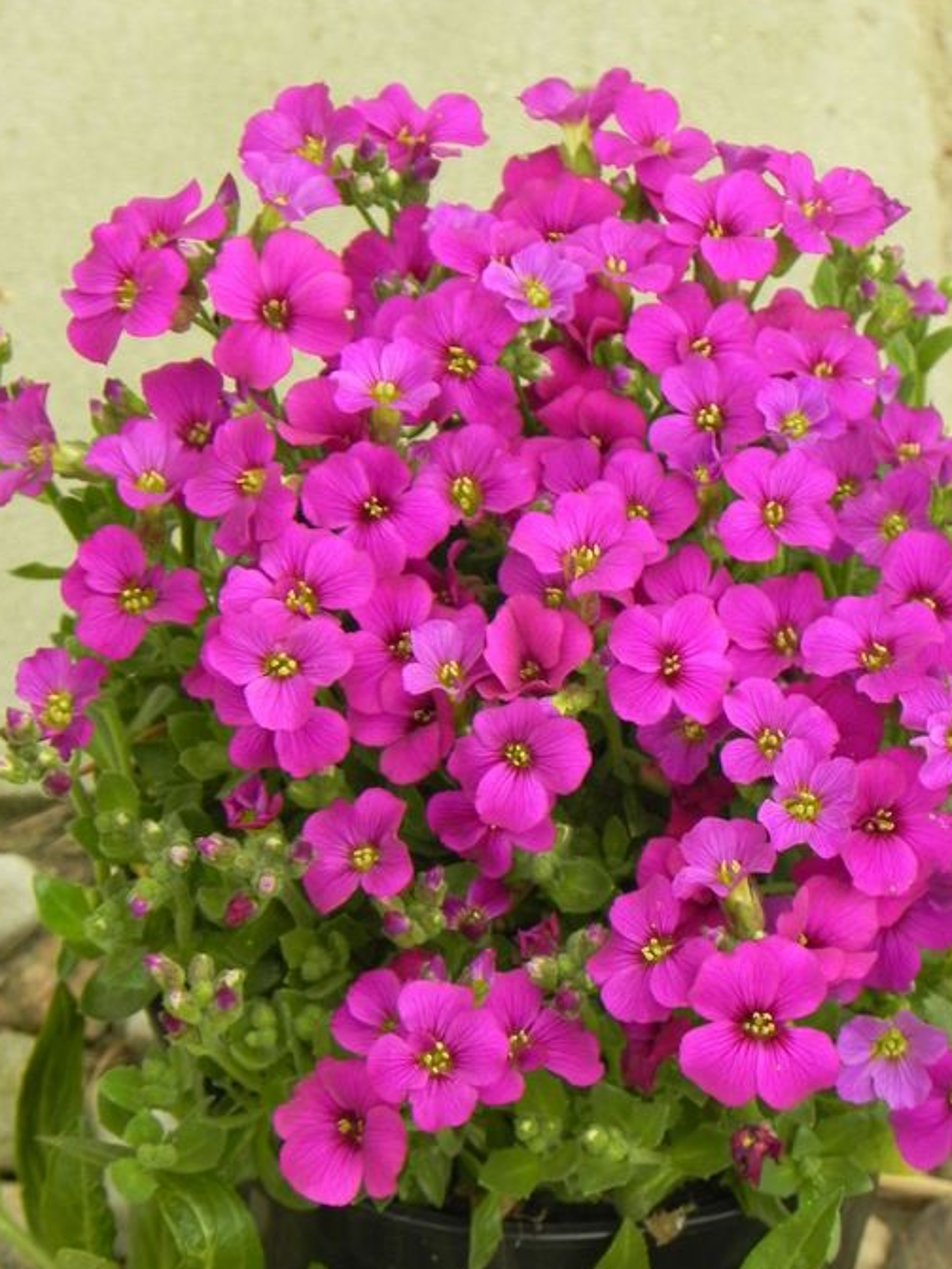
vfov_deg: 7.8
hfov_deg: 5.9
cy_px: 646
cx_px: 543
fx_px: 9271
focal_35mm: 253
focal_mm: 37.7
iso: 160
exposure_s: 1/400
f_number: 5
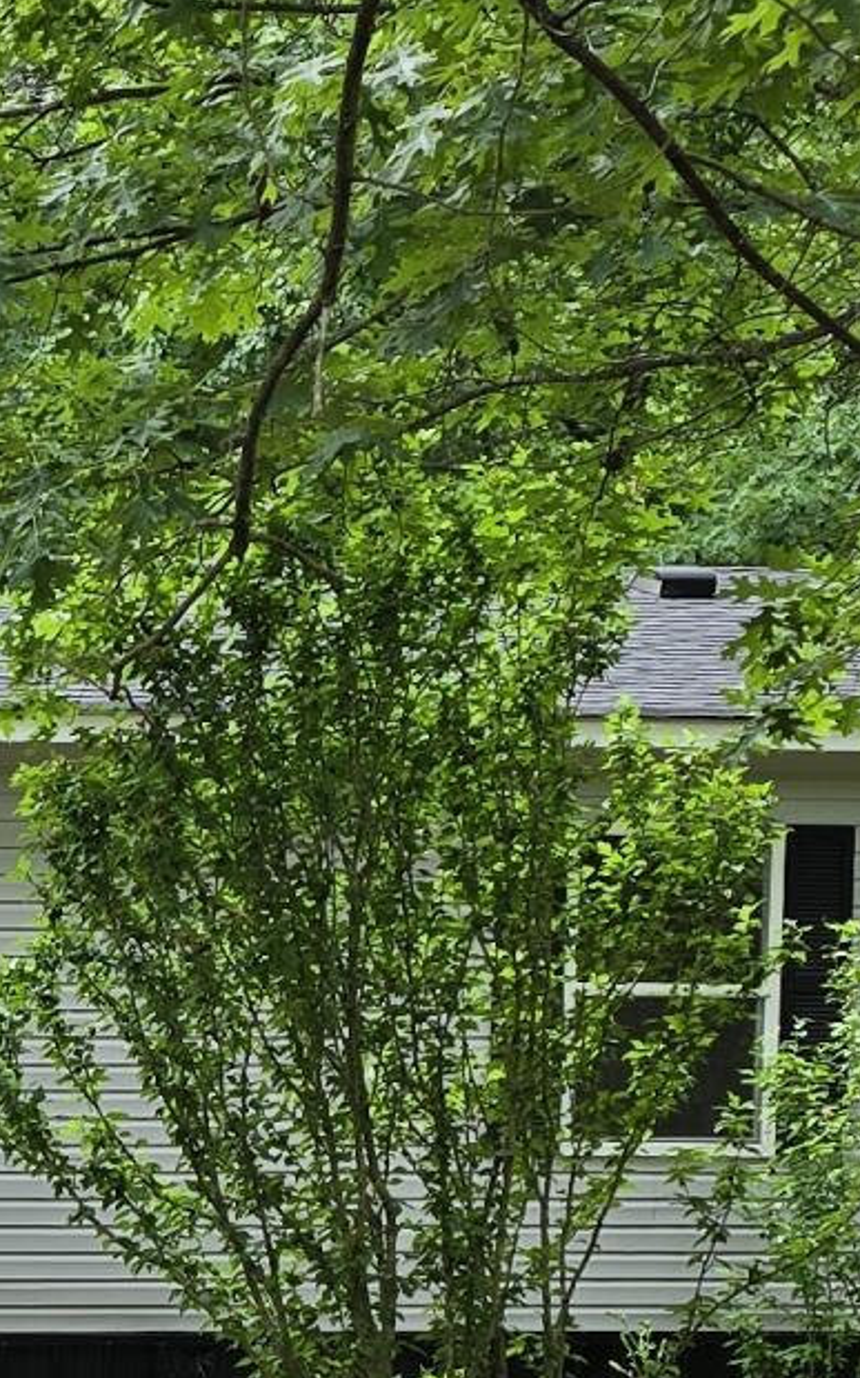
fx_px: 4429
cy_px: 1356
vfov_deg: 17.3
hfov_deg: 10.2
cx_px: -918
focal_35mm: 118
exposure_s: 1/180
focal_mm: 6.3
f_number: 1.7
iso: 20
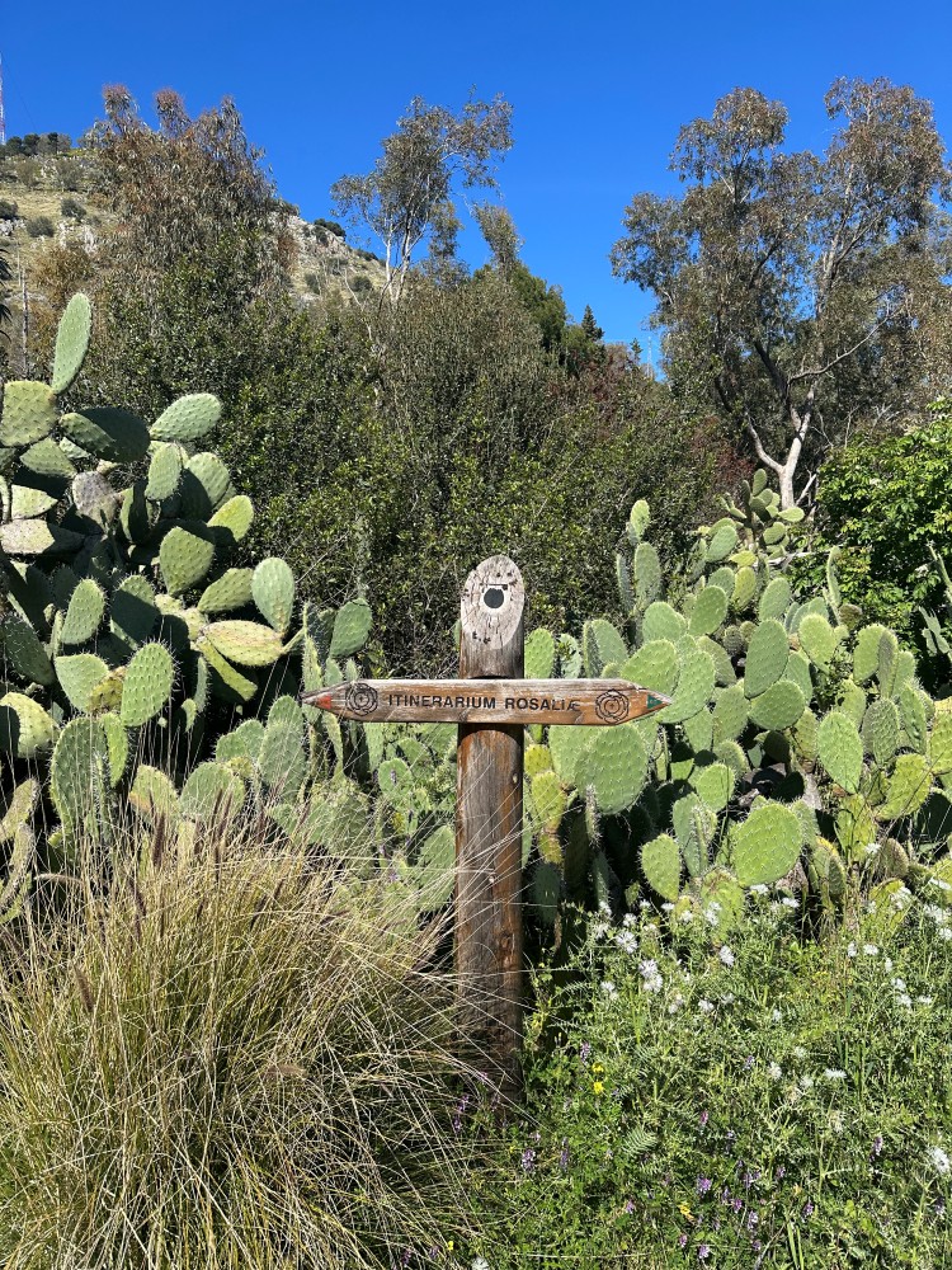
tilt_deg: +0.9
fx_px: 880
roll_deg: +2.1
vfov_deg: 71.6
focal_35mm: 24
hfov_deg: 56.8
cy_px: 635
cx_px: 476
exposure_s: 1/3717
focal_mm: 6.86
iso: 80
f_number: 1.78
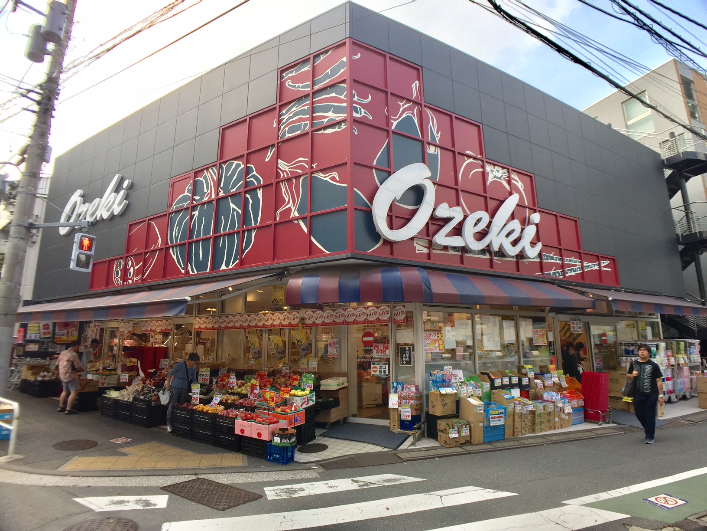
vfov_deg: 48.2
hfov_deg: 61.7
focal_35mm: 29
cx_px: 354
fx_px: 592
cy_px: 266
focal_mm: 4.15
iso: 32
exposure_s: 1/460
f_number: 2.2
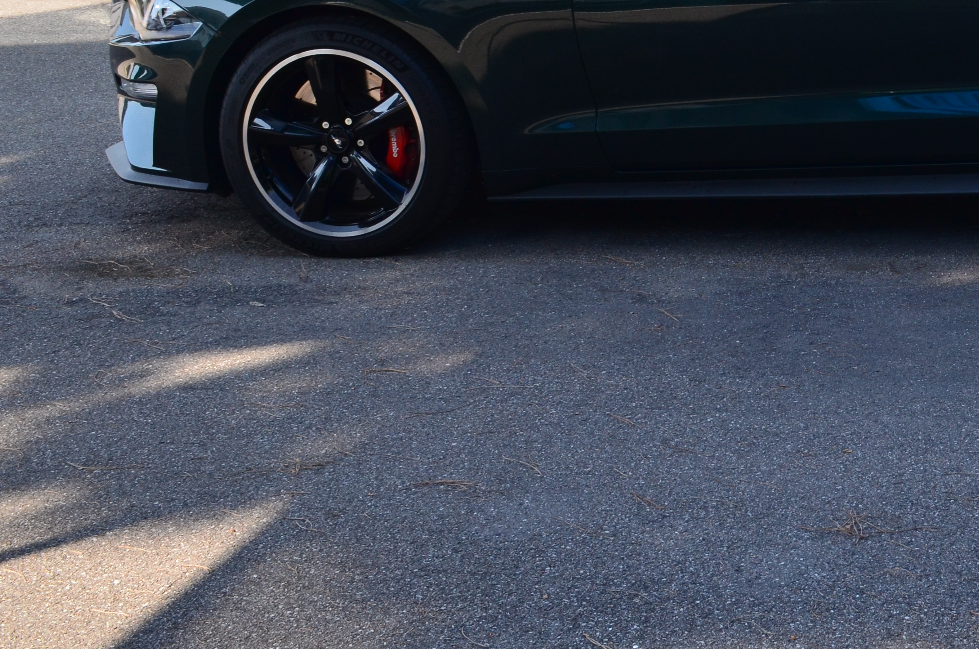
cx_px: 942
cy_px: -16
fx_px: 2008
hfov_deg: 26.2
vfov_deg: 17.9
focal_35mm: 74
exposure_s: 1/160
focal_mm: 24
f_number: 9
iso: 400
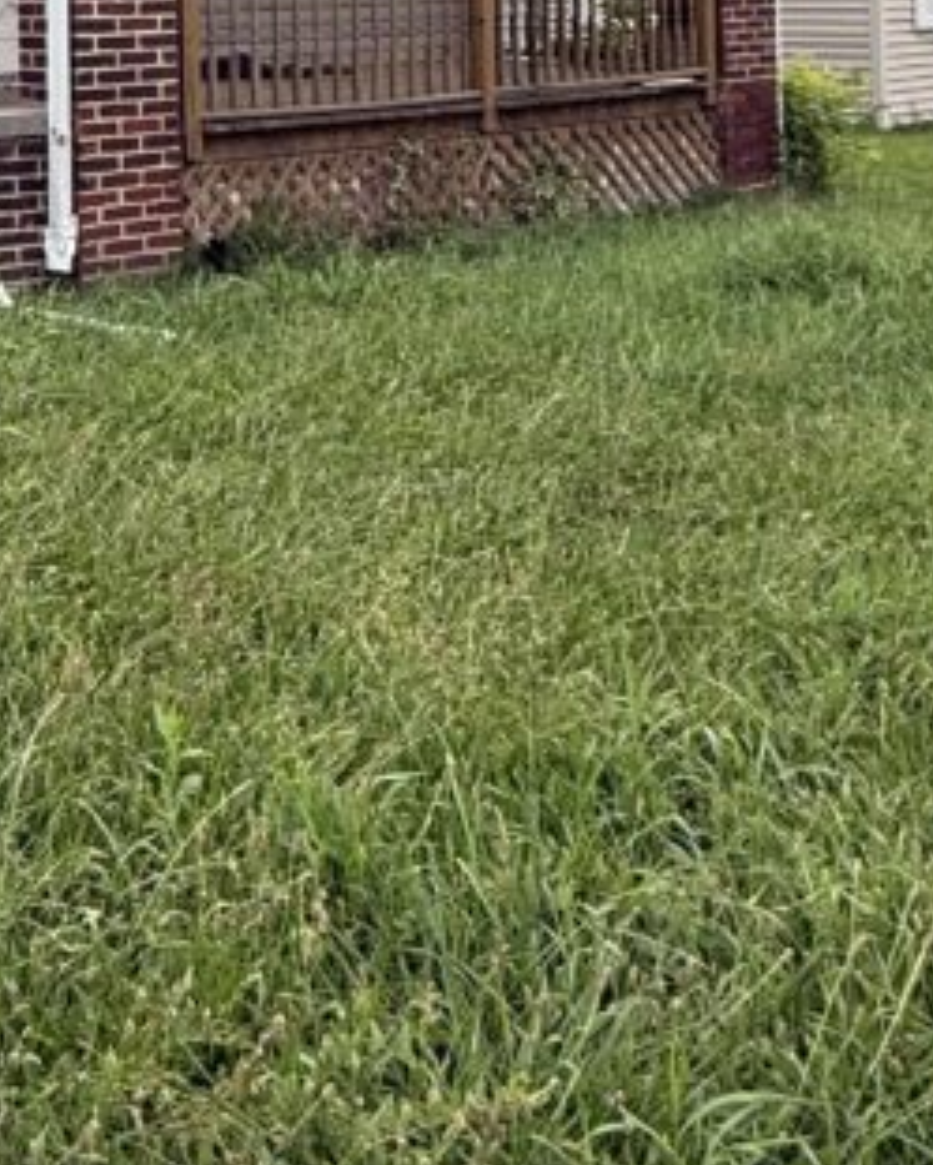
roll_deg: +1.3
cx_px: 30
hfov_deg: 31.3
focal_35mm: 45
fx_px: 1552
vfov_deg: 36.2
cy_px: -49
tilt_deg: +2.1
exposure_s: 1/99
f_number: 2.2
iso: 50
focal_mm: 2.22
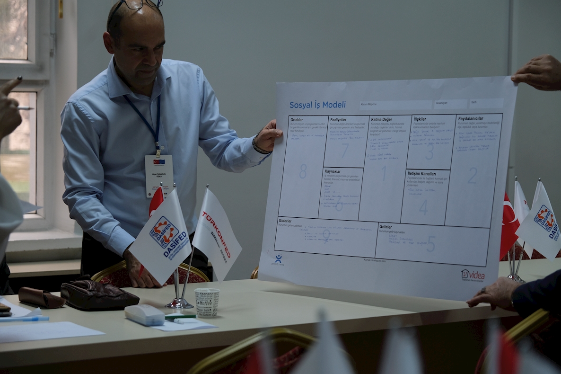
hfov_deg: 24.2
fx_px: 1309
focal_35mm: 84
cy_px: 188
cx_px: 282
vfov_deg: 16.3
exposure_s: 1/80
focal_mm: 55
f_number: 2.8
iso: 500
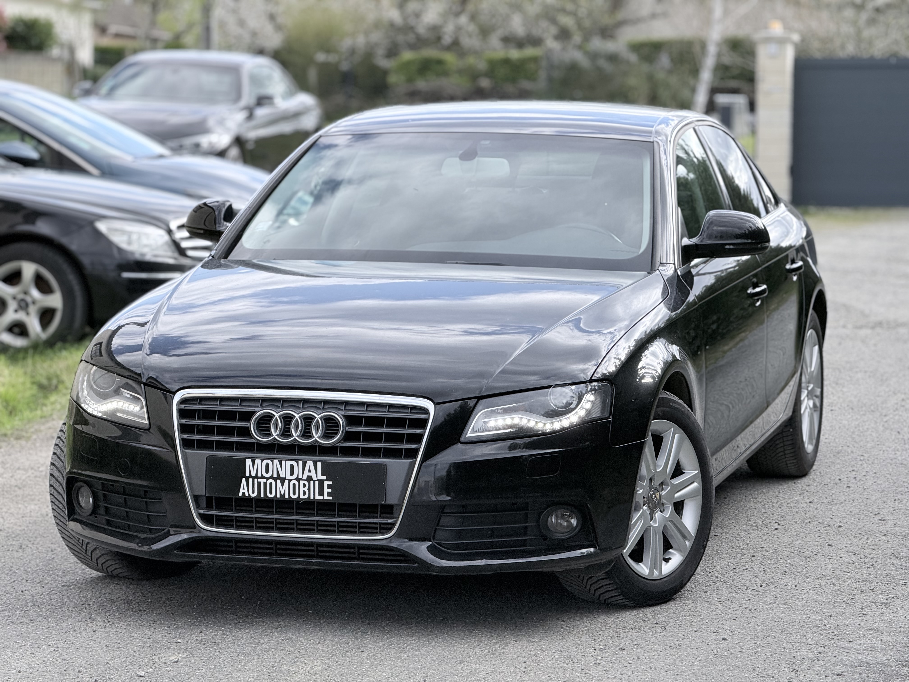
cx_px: 454
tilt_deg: -2.7
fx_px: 3151
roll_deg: -0.4
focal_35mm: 120
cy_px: 341
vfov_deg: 12.3
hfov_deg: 16.4
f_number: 2.8
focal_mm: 15.66
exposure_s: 1/477
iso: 50
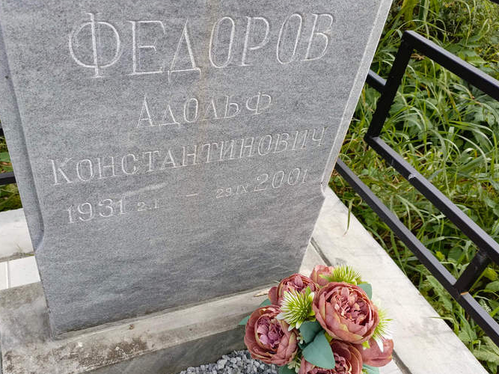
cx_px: 205
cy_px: 196
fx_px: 432
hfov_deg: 59.6
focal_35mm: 30
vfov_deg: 46.8
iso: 112
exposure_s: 1/316
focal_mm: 4.76
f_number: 1.69
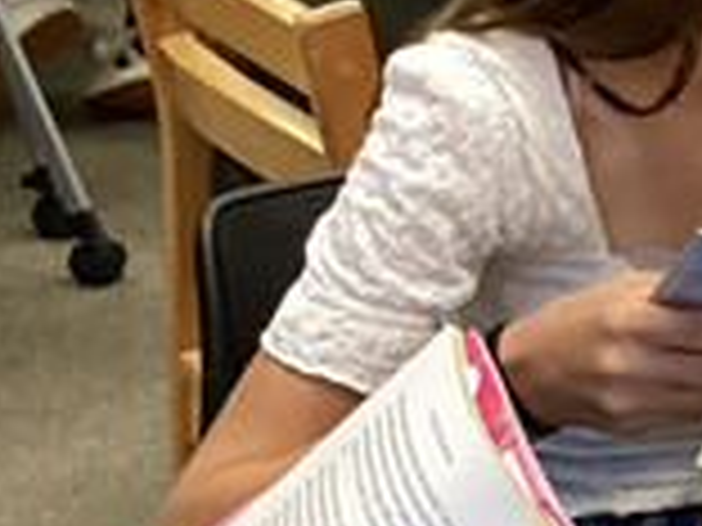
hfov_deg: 9.0
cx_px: 1548
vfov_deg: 7.3
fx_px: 4137
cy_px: 157
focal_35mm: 204
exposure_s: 1/60
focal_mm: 3.3
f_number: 2.4
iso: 160
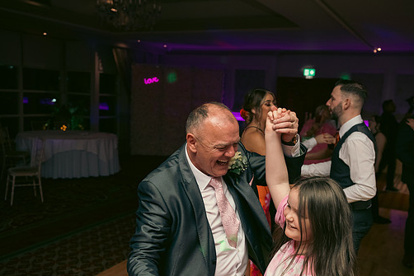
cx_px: 223
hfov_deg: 51.8
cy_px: 159
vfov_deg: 35.9
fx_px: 426
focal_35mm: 37
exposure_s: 1/160
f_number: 3.5
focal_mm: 32
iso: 800
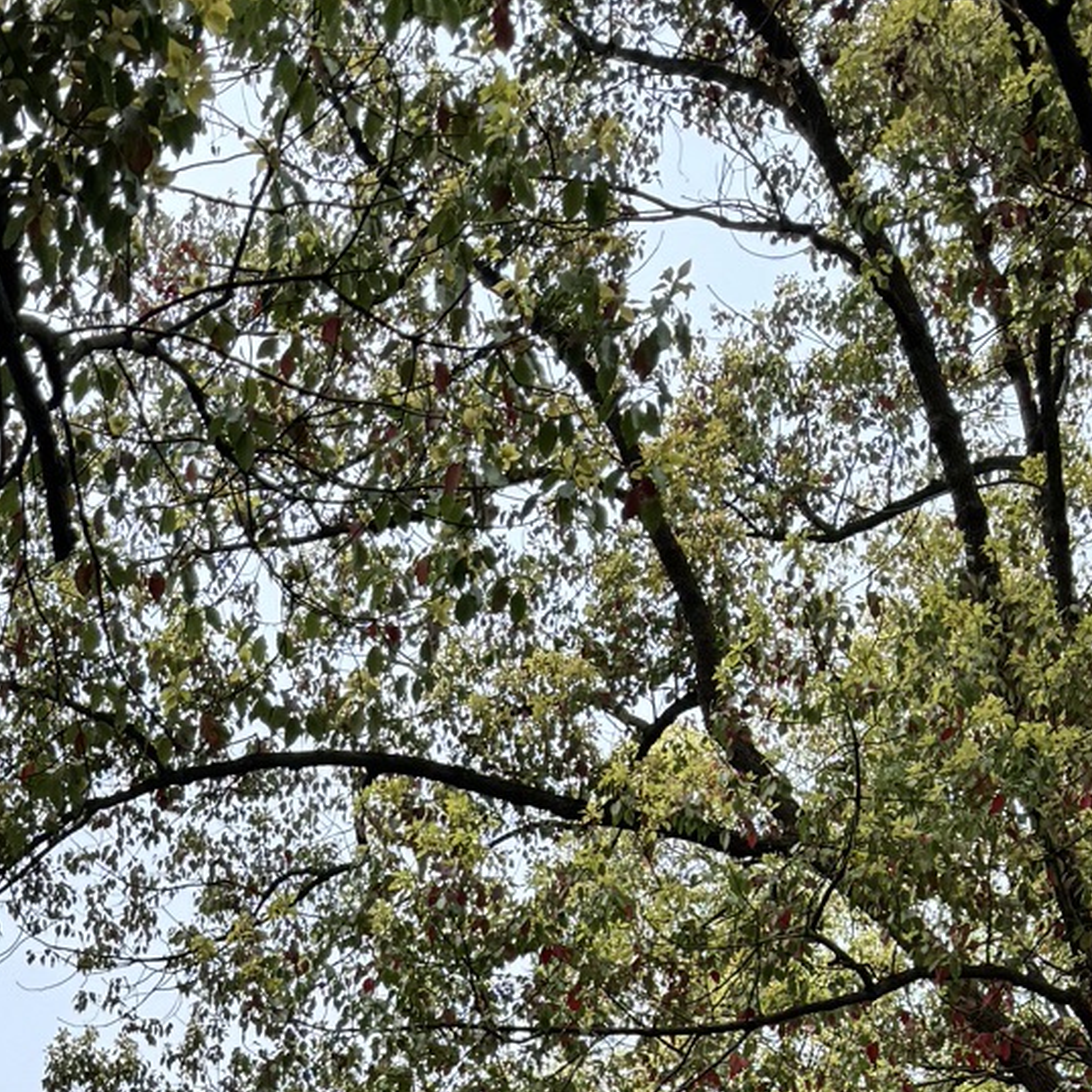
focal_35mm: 79
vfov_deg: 18.7
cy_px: 1749
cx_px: -12
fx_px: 2820
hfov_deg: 21.1
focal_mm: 6.76
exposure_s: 1/264
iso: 64
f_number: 1.78
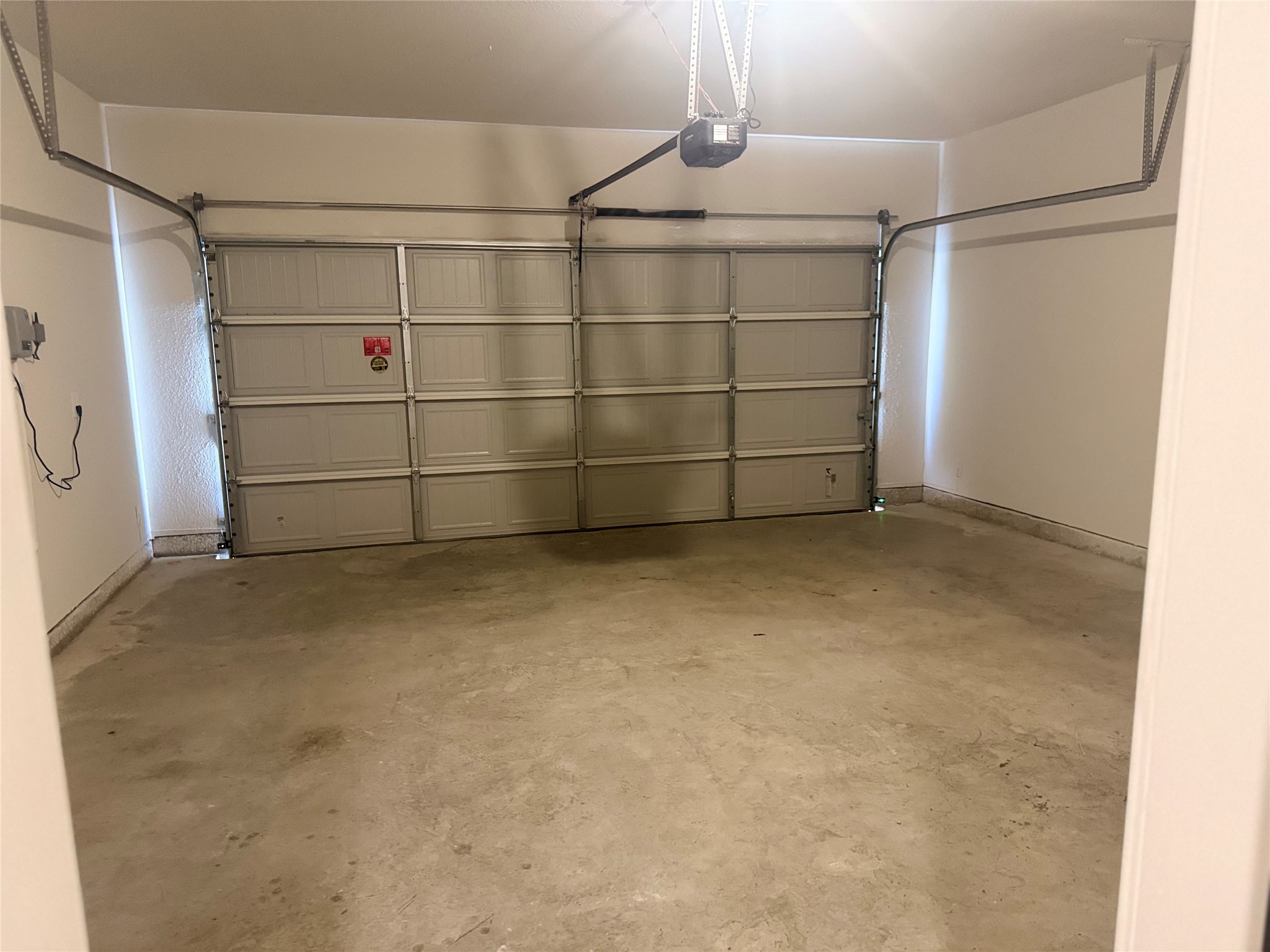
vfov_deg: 56.8
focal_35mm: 24
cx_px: 635
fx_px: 881
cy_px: 476
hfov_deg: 71.6
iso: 640
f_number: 1.78
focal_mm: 6.76
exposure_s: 1/40
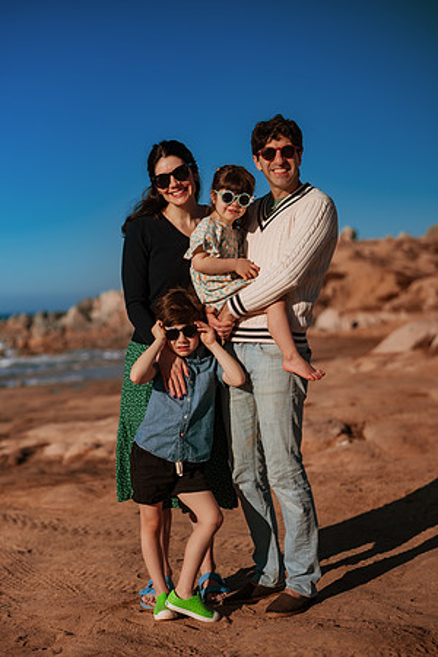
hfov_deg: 23.4
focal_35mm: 58
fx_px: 1058
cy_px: 328
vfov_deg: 34.5
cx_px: 219
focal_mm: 58
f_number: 2.5
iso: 50
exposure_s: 1/8000
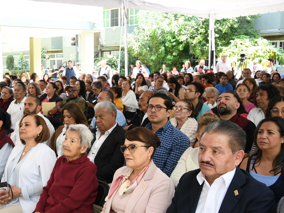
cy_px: 119
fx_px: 443
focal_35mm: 54
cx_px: 44
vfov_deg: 27.0
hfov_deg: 34.1
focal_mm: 20
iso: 500
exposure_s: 1/100
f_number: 5.6
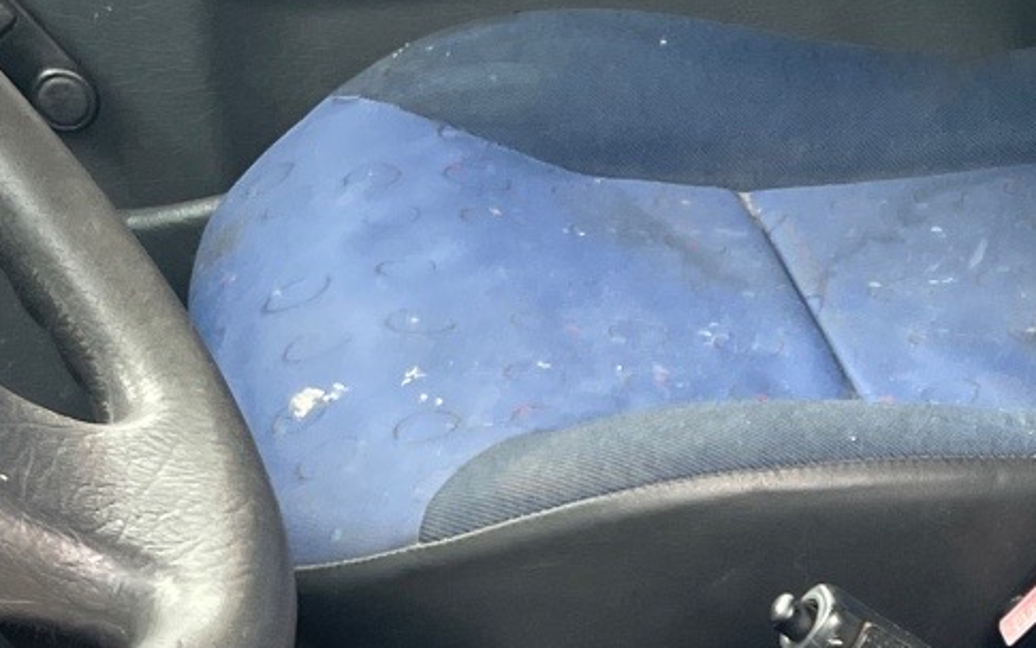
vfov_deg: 11.5
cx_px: 1211
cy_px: 943
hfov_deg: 18.2
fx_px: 3077
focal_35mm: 109
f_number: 1.6
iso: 40
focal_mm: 4.2
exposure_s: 1/121
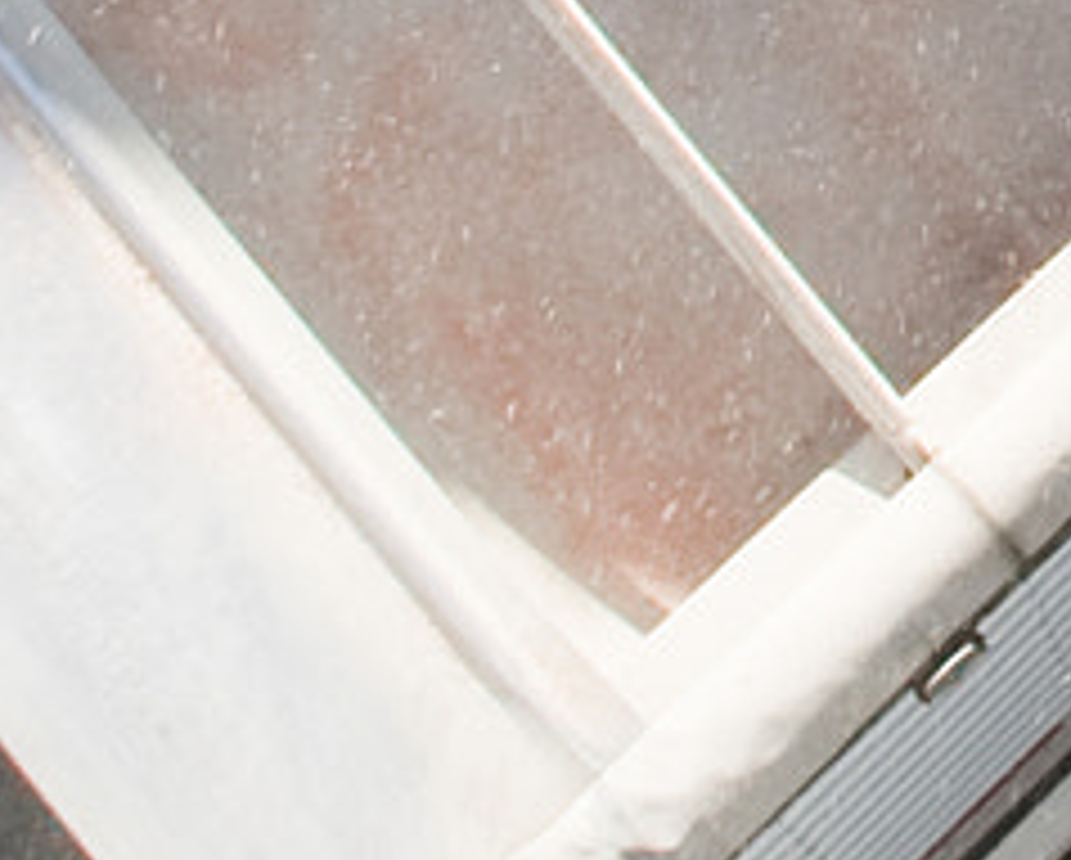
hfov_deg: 12.4
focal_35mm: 137
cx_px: 2120
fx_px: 4348
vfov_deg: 9.5
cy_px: -1461
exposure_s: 1/250
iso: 200
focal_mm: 17
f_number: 8
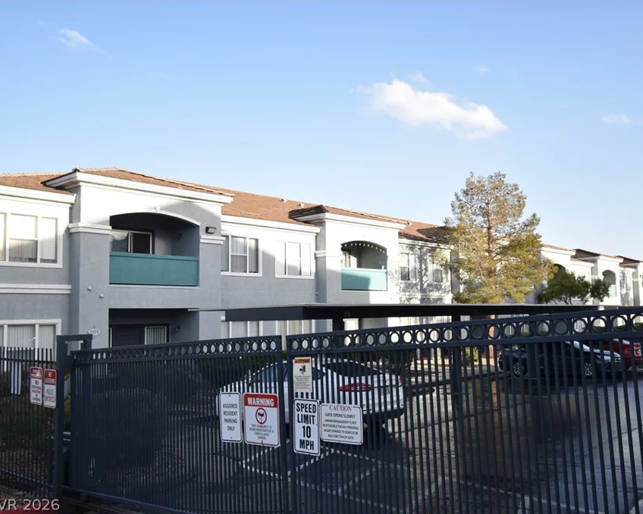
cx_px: 373
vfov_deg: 43.3
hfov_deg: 52.6
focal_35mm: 34
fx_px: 647
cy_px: 257
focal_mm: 20
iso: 100
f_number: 5.6
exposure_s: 1/125
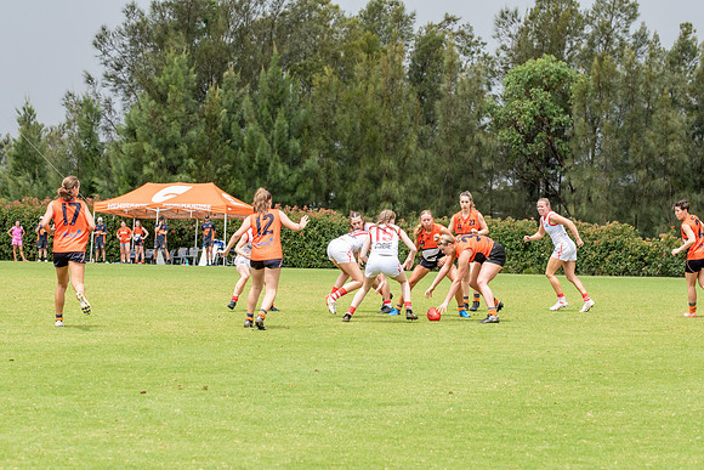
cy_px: 235
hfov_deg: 14.2
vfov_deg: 9.5
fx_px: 2836
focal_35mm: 145
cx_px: 352
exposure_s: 1/1250
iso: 800
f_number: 9
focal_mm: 145
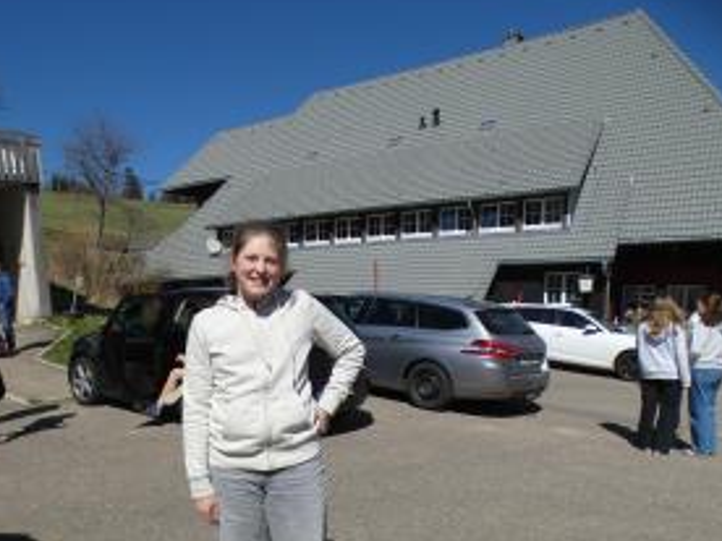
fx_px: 605
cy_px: 353
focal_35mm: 29
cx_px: 293
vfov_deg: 47.6
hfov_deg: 61.2
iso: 80
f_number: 2.8
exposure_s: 1/2500
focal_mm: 3.6
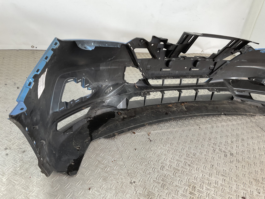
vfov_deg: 48.2
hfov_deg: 61.7
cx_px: 132
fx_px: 222
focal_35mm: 29
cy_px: 100
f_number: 1.8
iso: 20
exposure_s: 1/100
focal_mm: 3
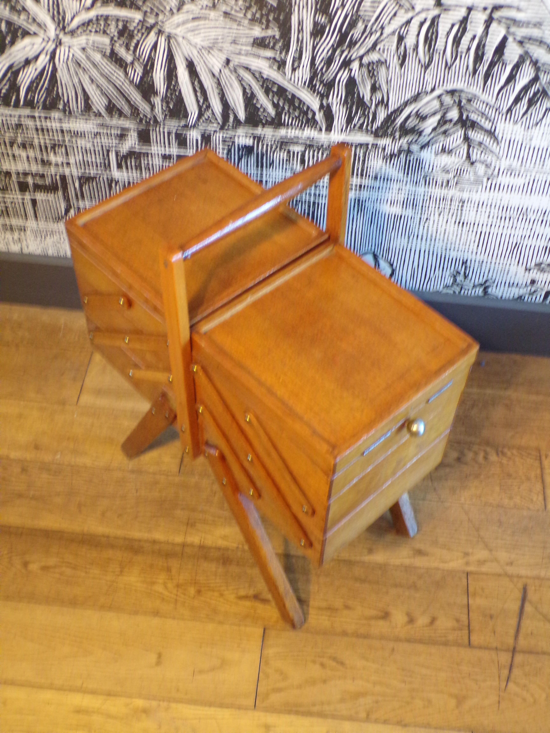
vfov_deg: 50.1
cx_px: 275
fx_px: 784
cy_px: 366
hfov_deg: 38.7
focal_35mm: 37
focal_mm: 6.6
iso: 400
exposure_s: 1/9
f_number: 3.3
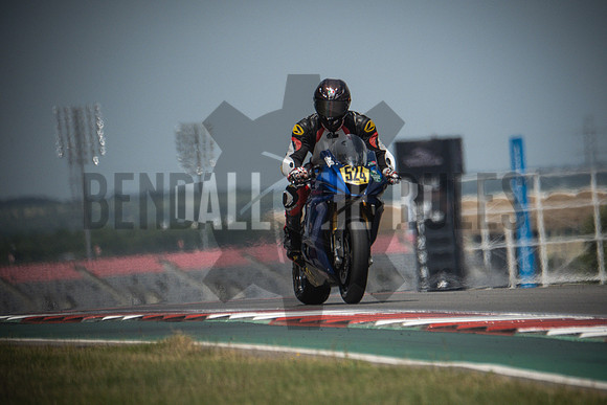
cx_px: 304
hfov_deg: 3.4
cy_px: 202
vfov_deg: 2.3
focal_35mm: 600
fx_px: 10119
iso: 640
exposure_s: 1/5000
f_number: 5.6
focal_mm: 400
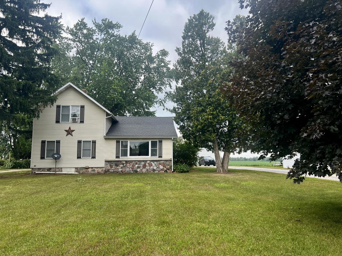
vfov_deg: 53.1
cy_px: 128
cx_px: 171
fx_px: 257
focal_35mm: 26
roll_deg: +0.7
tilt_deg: +7.3
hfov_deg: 67.3
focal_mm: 5.7
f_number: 1.5
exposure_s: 1/1079
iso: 50
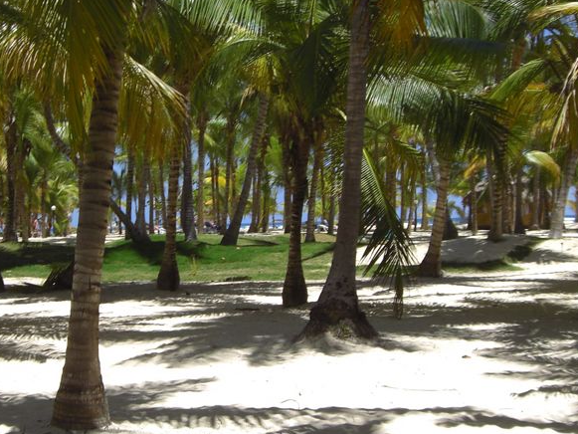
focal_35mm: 67
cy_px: 197
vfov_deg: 21.9
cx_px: 226
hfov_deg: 28.9
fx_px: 1119
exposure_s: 1/125
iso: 64
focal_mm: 6.2
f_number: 8
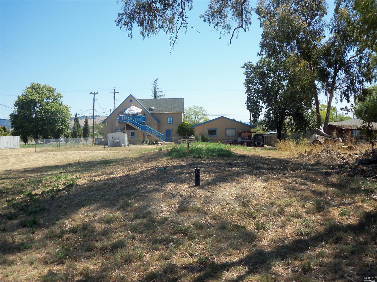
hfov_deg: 54.0
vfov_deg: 41.8
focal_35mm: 34
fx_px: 370
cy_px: 141
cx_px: 188
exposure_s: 1/640
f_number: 2.9
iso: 80
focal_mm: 5.7
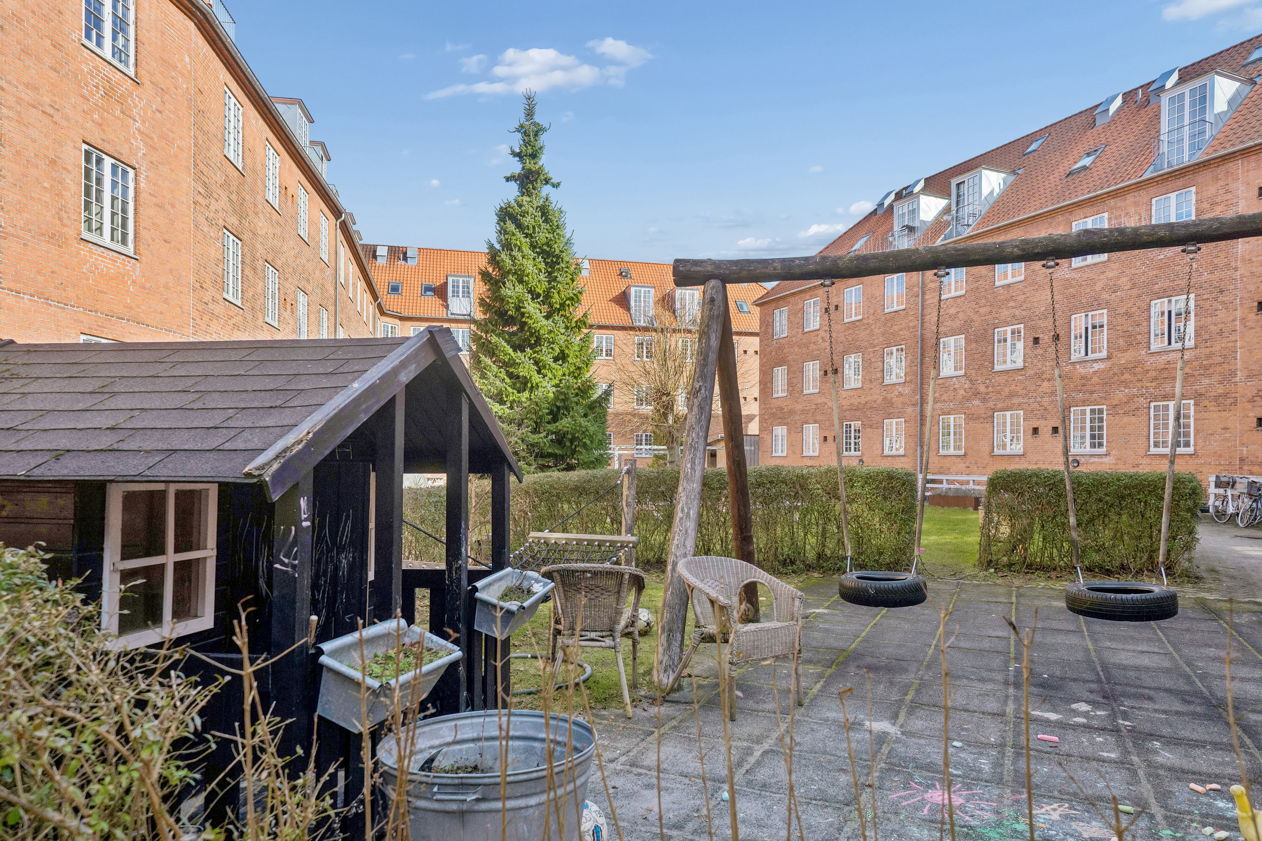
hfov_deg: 78.6
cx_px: 631
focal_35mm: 22
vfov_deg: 57.2
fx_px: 771
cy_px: 420
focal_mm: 22
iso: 200
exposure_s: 1/800
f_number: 5.6
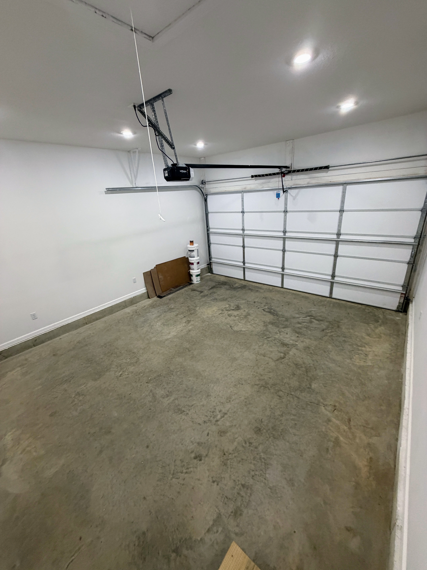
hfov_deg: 85.7
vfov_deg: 102.1
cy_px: 285
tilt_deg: -20.3
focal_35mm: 14
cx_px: 214
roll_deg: +4.0
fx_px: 230
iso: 320
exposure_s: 1/60
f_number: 2.2
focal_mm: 2.22
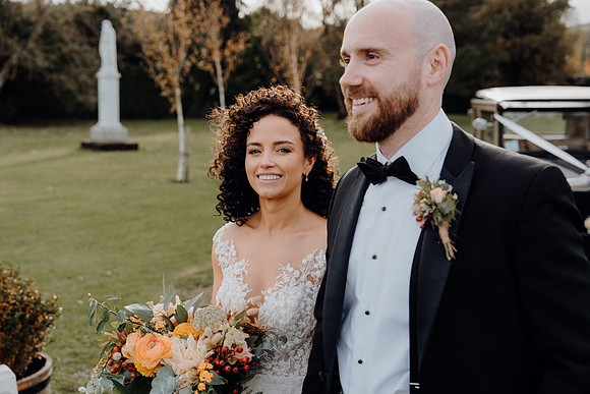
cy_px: 197
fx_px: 705
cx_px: 295
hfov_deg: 45.4
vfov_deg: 31.2
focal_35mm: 43
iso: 125
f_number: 3.5
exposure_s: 1/500
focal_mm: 43
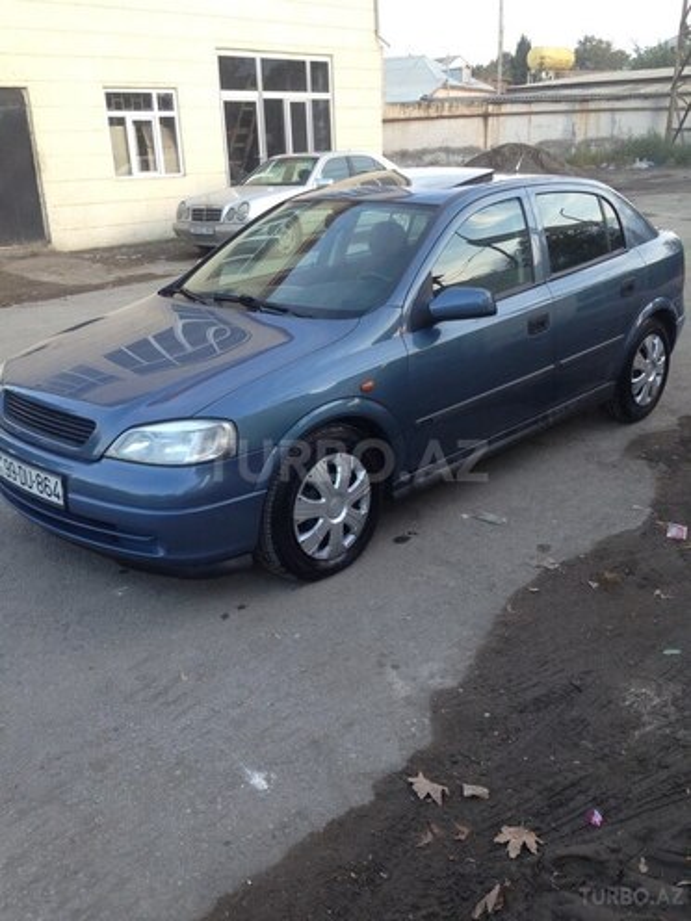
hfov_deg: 42.9
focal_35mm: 33
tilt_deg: -14.2
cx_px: 346
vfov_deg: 55.4
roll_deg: +3.1
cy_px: 460
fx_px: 878
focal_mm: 4.12
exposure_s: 1/40
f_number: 2.4
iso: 50
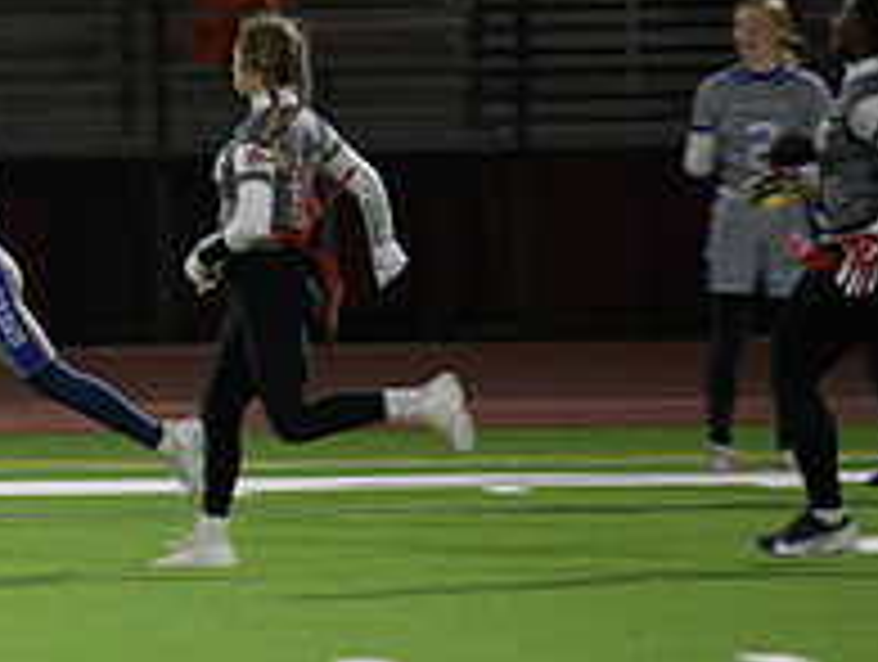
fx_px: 14510
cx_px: -230
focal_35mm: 571
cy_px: 385
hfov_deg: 3.5
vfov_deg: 2.6
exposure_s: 1/200
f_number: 2.8
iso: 900
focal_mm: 200
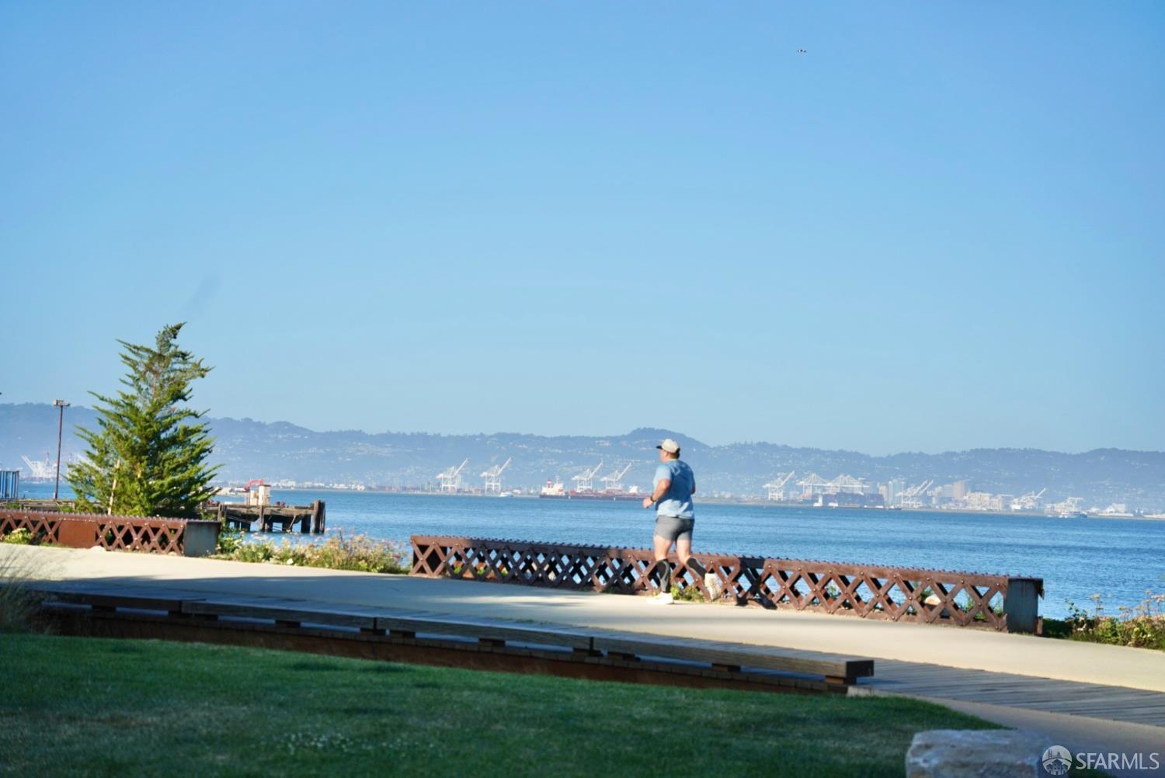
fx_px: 2493
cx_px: 582
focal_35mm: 77
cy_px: 389
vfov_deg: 17.7
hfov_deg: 26.3
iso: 400
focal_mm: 77
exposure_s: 1/4000
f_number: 4
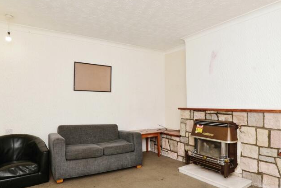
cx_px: 158
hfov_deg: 75.7
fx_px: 180
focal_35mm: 23
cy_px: 105
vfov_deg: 55.0
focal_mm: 14
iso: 400
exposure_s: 1/60
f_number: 8
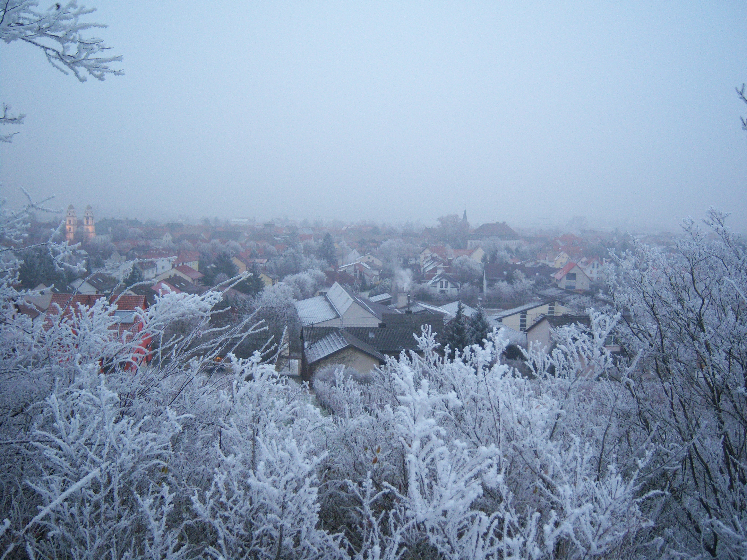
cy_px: 280
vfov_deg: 39.7
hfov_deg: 51.4
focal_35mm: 36
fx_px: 777
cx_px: 374
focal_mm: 7.5
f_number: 2.8
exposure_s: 1/20
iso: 160
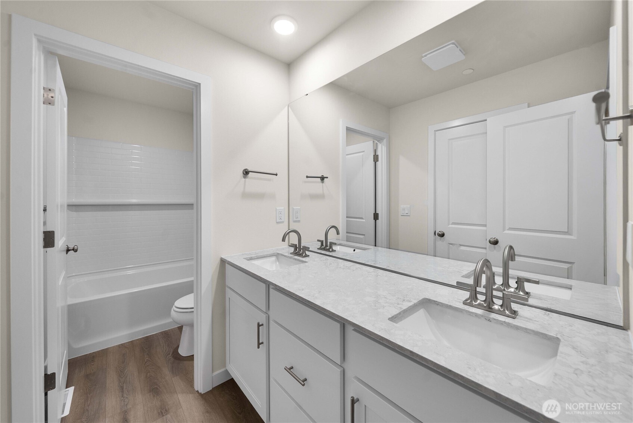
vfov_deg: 85.5
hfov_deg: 108.3
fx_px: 229
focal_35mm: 13
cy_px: 212
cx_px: 316
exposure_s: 1/10
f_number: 7.1
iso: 1000
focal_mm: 13
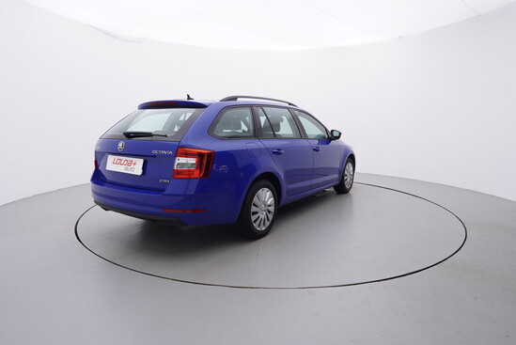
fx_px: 323
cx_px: 258
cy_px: 172
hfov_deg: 77.3
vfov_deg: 56.2
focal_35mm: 22
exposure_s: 1/80
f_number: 5
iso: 200
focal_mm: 15
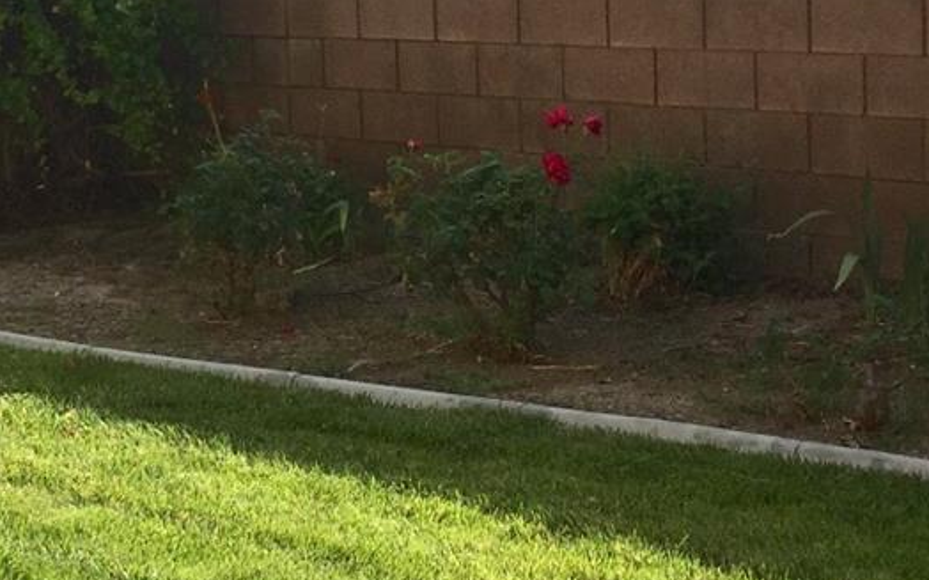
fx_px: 2227
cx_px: 193
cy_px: 213
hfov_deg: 23.2
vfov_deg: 14.8
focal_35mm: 88
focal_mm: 4.15
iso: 32
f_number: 2.2
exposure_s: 1/1799
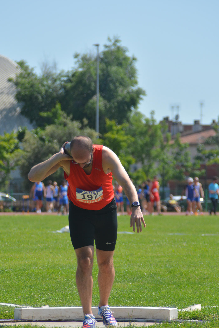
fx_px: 3543
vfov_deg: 5.3
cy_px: 181
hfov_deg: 3.5
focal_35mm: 388
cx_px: 92
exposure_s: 1/1600
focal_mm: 200
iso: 400
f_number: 6.3
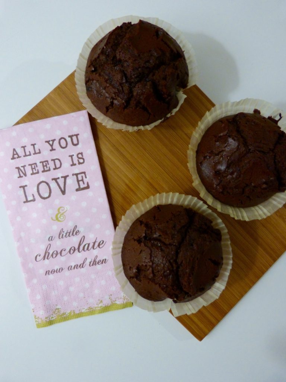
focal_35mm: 26
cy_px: 191
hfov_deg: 53.1
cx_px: 143
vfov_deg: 67.3
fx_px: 286
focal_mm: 4.5
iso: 400
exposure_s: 1/25
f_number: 2.8
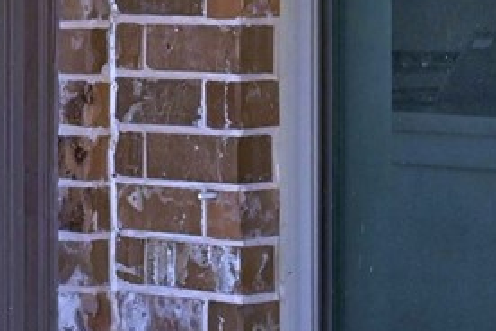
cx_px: -117
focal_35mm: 236
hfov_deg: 8.6
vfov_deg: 5.8
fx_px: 3251
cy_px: -4
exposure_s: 1/500
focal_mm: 30
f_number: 8
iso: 400
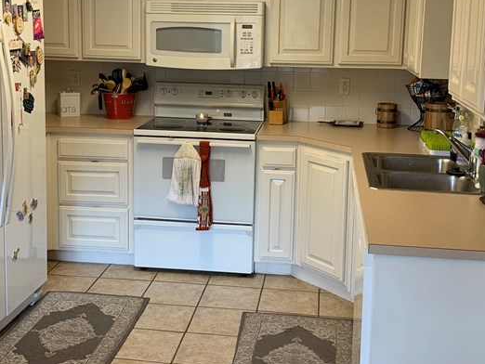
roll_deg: -0.8
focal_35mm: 51
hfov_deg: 37.5
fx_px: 715
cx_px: 223
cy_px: 137
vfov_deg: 28.5
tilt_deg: -8.7
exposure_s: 1/60
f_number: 1.8
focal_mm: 4.25
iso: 50
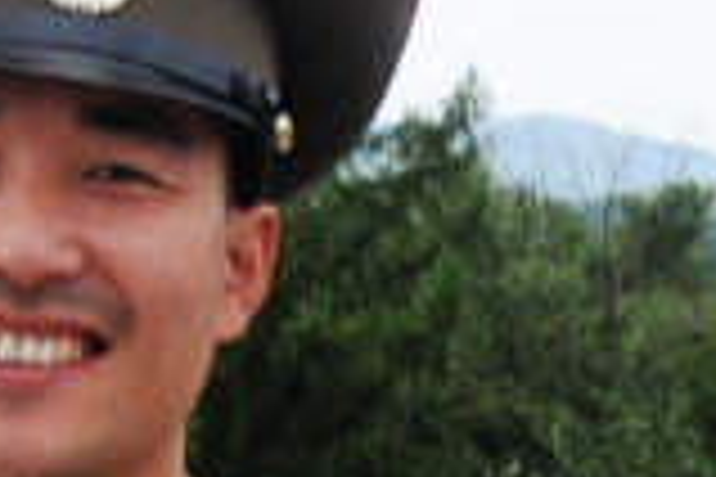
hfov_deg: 11.9
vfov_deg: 7.5
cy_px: 1166
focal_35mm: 170
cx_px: 784
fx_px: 3381
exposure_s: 1/800
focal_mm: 18
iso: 640
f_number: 9
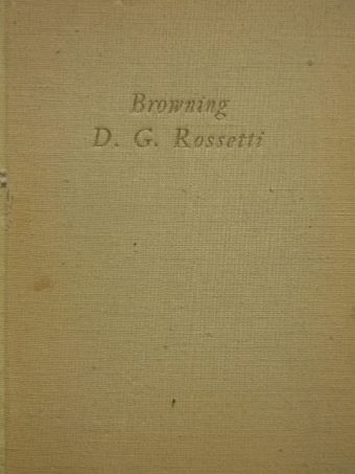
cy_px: 237
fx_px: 1544
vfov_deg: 17.4
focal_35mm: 113
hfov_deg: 13.1
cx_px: 178
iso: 55
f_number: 3.5
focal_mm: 18.9
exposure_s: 1/29.7
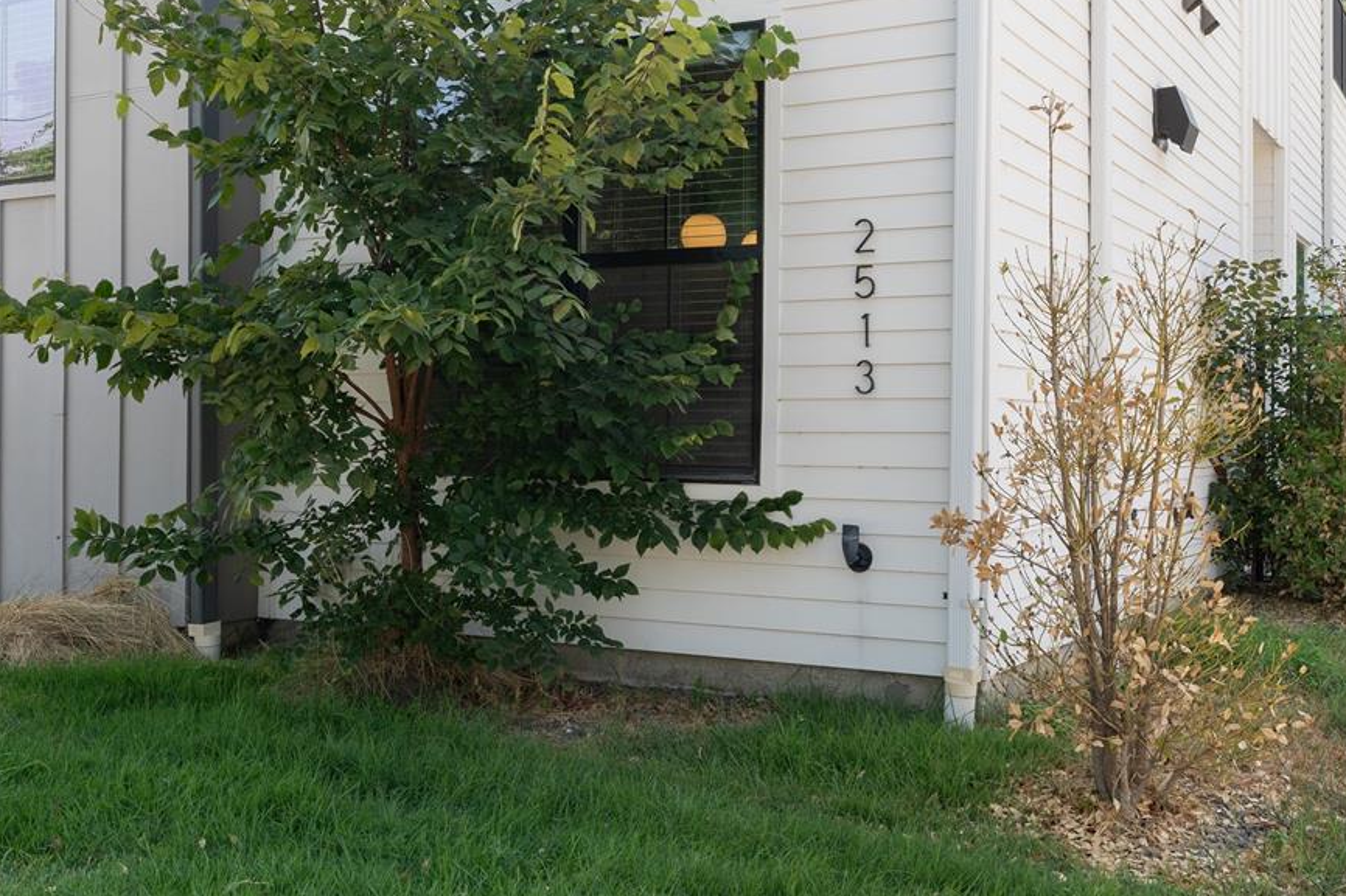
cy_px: 419
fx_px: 1458
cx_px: 766
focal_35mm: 39
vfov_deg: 34.2
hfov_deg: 49.4
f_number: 10
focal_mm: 22
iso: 400
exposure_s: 1/125
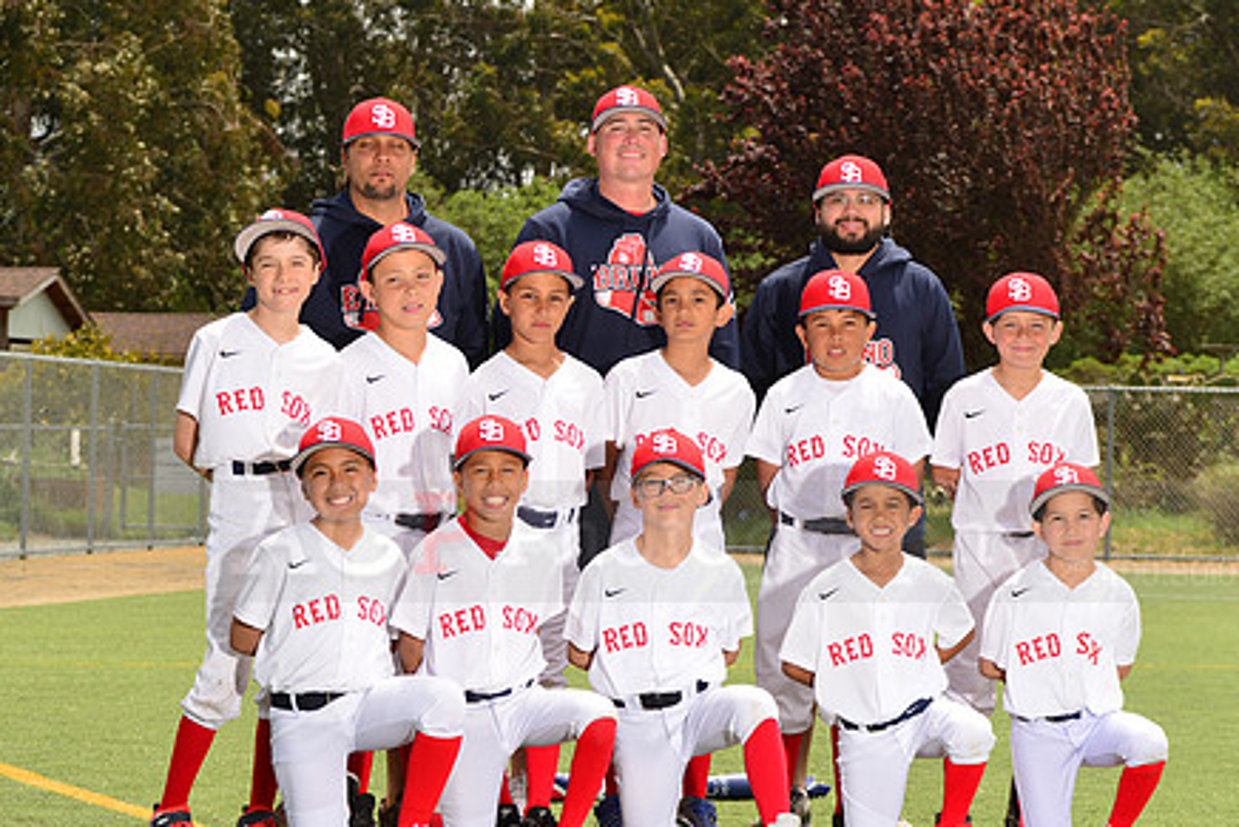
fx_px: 4579
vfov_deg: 10.3
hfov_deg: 15.4
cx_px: 696
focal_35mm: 133
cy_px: 519
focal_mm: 100
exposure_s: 1/200
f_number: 11
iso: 125
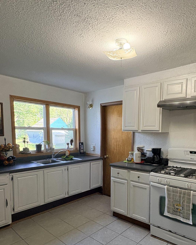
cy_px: 149
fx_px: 174
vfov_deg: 69.5
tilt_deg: -4.5
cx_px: 122
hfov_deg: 58.1
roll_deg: -1.2
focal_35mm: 24
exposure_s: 1/120
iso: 400
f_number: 2.2
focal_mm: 2.22
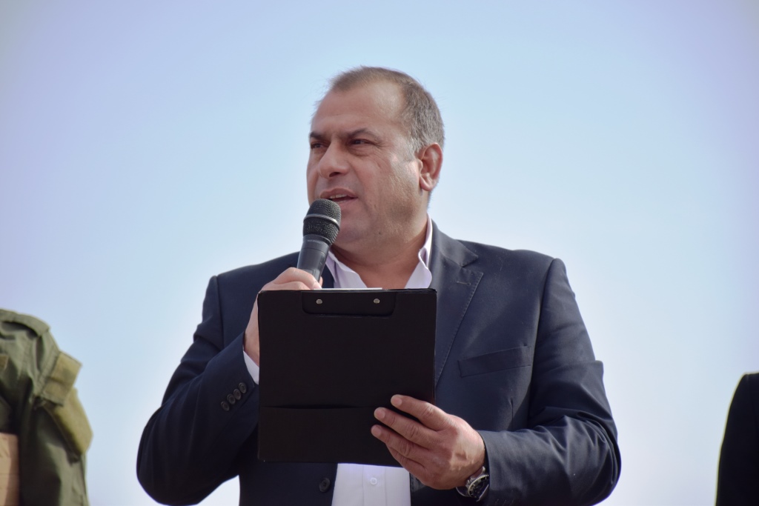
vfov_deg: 6.5
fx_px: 4428
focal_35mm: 210
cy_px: 253
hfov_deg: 9.8
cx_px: 380
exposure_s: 1/2000
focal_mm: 140
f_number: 5.6
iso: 400
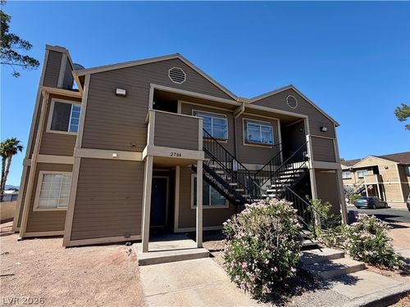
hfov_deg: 102.1
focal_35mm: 14
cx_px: 205
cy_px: 154
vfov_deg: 85.7
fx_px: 166
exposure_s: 1/770
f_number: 2.2
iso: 32
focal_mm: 2.22
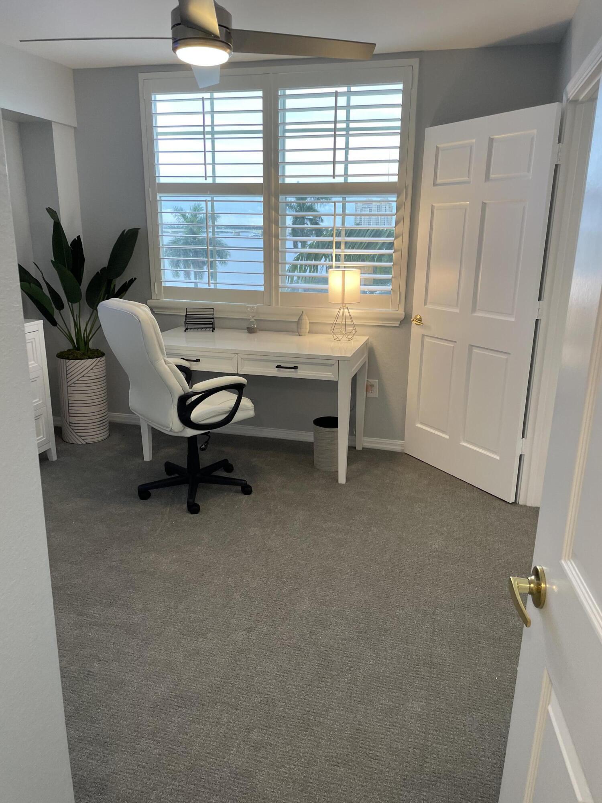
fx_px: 603
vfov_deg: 67.3
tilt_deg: -14.2
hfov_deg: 53.1
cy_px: 402
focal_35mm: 26
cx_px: 301
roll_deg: +0.2
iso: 100
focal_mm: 4.2
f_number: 1.6
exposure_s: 1/120
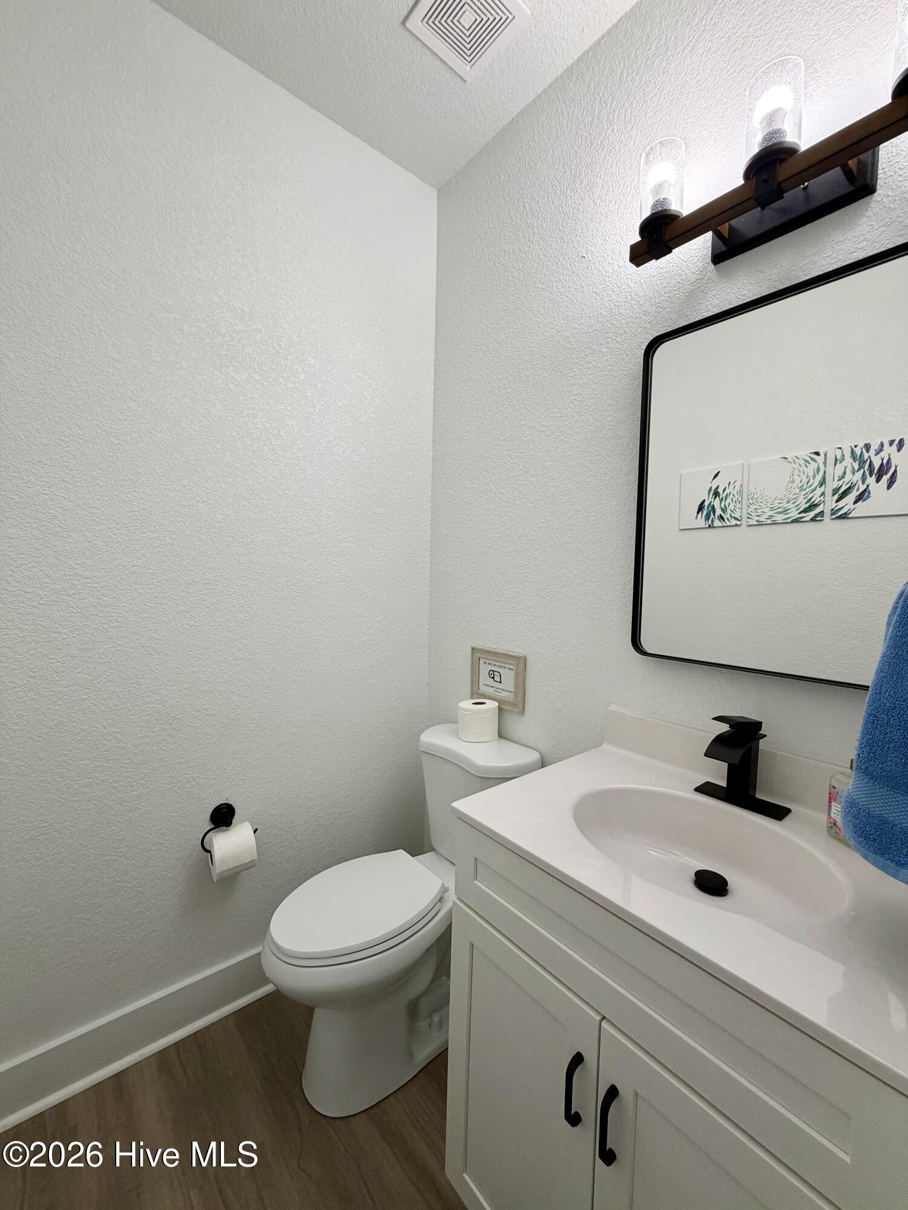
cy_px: 605
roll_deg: -1.5
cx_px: 454
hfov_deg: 85.7
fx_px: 490
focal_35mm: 14
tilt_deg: -2.7
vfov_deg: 102.1
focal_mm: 2.22
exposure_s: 1/121
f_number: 2.2
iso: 125
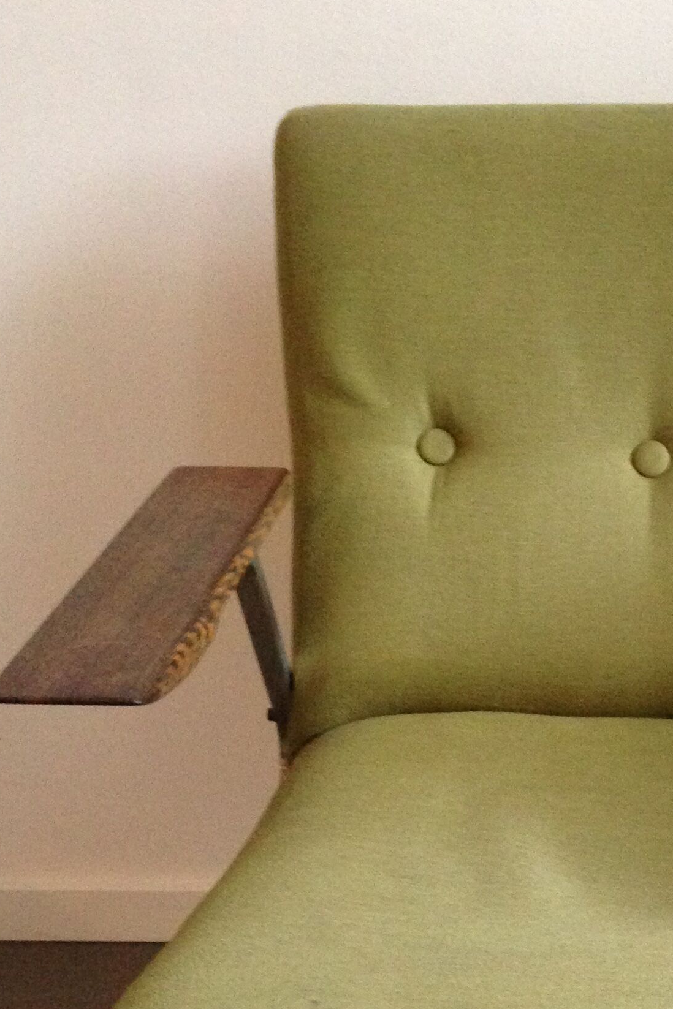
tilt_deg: -28.4
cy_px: 809
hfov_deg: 19.6
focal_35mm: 68
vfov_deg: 29.0
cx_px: 614
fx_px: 1907
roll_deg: -0.3
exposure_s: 1/20
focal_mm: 4.12
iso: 320
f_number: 2.4
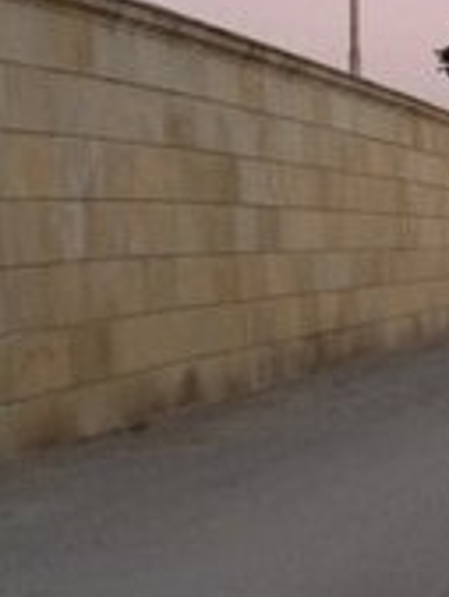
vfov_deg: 16.9
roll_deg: -2.5
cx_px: 820
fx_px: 1952
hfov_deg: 12.0
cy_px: 655
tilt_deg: -11.3
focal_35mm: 113
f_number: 2.2
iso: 64
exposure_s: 1/33
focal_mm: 4.15
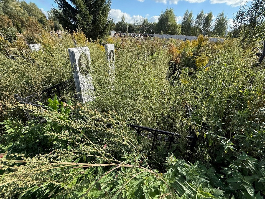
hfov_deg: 98.1
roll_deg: -1.5
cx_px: 138
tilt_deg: -30.4
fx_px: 115
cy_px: 100
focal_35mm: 15
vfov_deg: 81.7
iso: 50
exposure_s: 1/619
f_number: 2.2
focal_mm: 2.22
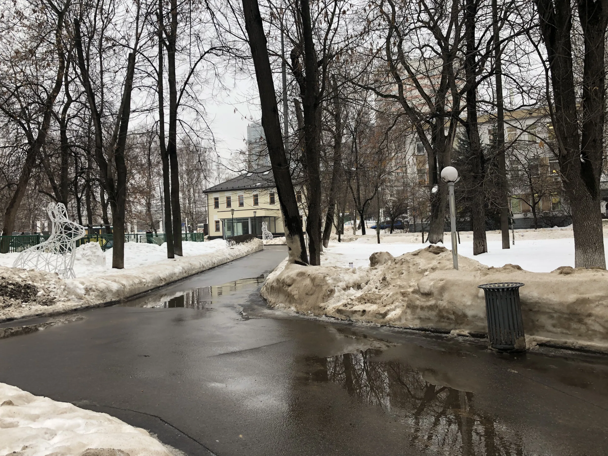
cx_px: 304
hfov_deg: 63.4
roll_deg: +2.3
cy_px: 228
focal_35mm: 28
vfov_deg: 49.7
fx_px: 492
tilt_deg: +1.4
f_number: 1.8
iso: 50
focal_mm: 4
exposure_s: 1/120
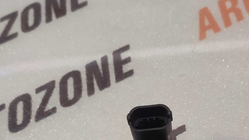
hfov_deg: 50.2
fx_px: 264
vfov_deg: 26.6
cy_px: 164
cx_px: 147
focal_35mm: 40
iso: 105
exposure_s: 1/33
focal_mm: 4.74
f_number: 1.79
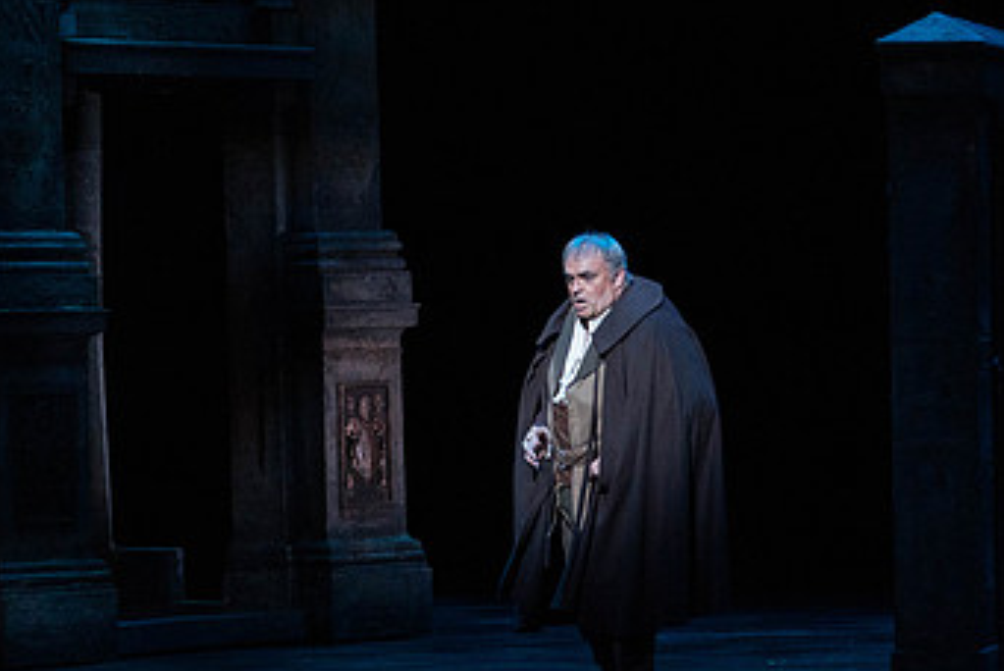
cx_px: 67
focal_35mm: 228
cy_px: 185
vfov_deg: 6.0
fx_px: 6364
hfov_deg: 9.0
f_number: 2.8
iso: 8000
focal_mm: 121
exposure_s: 1/250
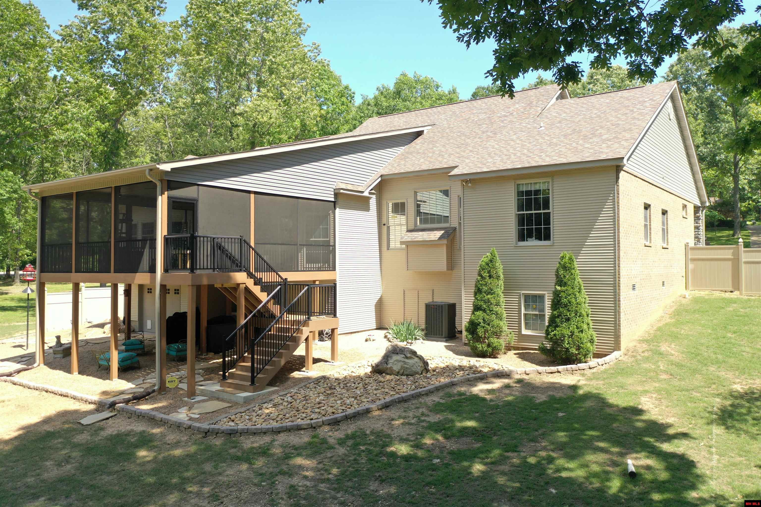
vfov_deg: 46.4
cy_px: 254
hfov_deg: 65.5
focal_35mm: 28
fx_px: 592
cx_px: 380
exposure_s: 1/30
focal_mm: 10.26
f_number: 2.8
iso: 100
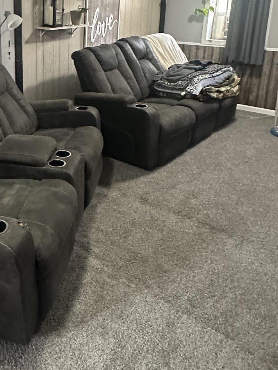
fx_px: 364
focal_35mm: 34
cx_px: 21
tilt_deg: -15.6
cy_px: 91
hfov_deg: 38.5
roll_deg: +1.3
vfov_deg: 51.6
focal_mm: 2.22
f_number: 2.2
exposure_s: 1/60
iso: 800
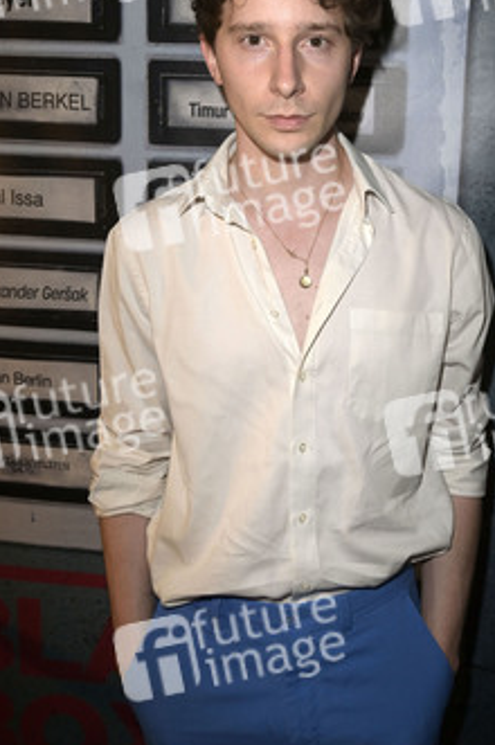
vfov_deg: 54.2
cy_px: 311
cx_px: 295
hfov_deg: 37.6
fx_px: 723
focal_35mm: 35
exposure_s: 1/80
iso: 640
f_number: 5.6
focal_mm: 29
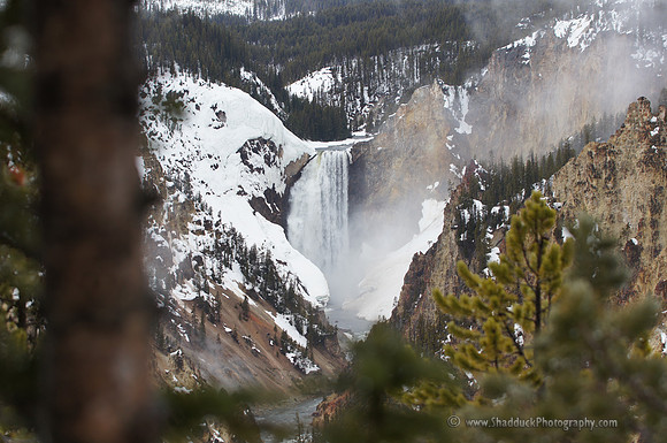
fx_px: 1943
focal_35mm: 105
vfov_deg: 13.0
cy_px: 222
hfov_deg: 19.5
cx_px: 334
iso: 100
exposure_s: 1/800
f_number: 3.5
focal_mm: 70
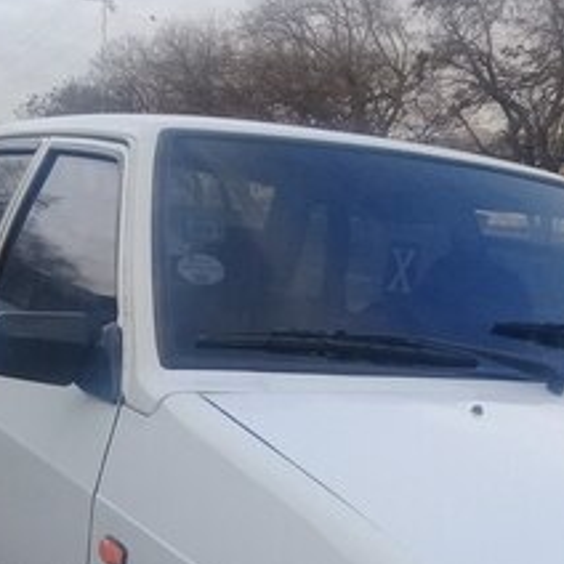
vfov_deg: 25.2
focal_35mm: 64
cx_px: 162
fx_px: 1180
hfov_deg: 26.6
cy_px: 604
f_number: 2.2
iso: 50
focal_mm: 3.3
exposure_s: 1/212
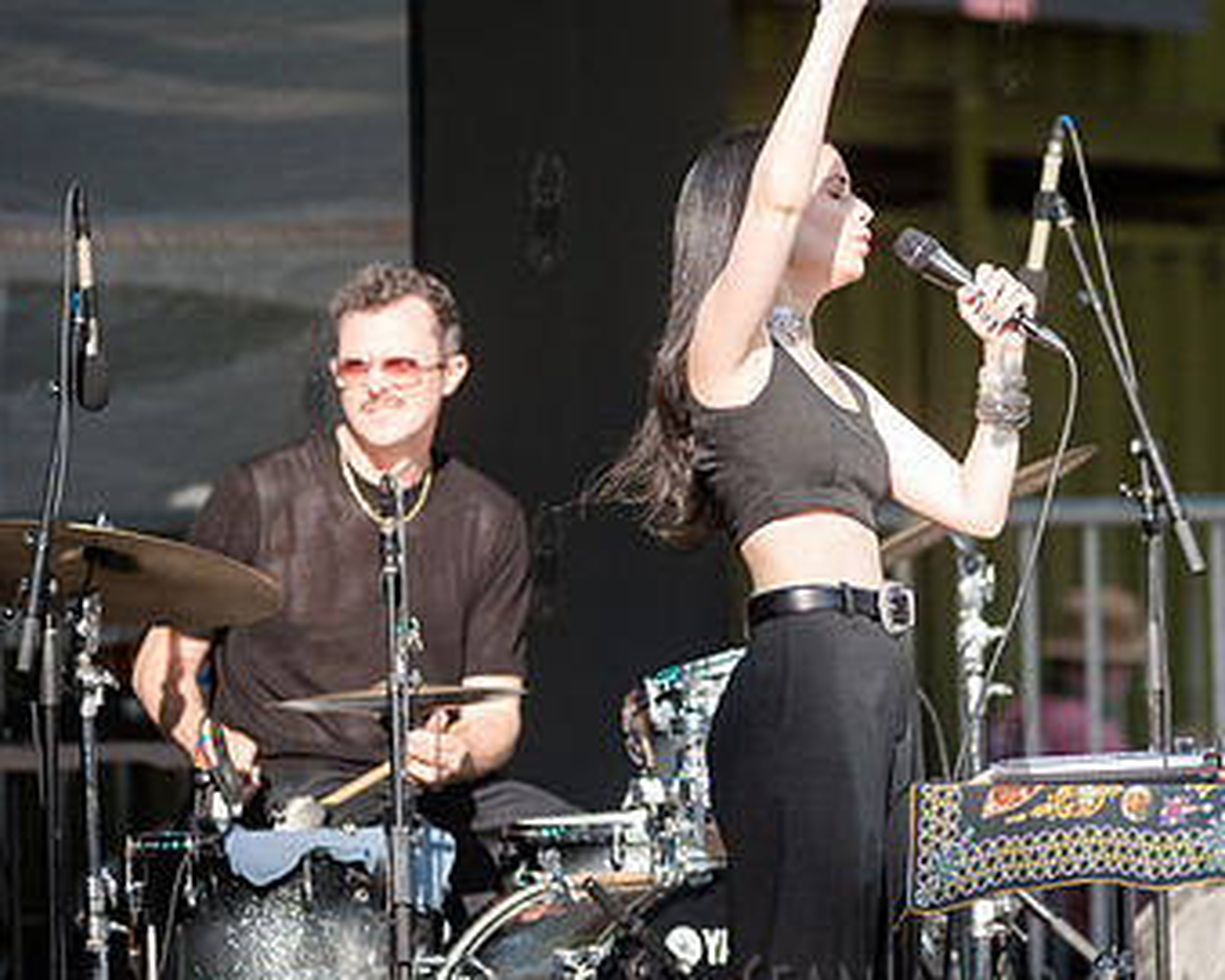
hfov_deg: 6.0
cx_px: 1012
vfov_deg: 4.8
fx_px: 11635
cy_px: 382
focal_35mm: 321
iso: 500
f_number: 4
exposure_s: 1/1250
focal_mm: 200
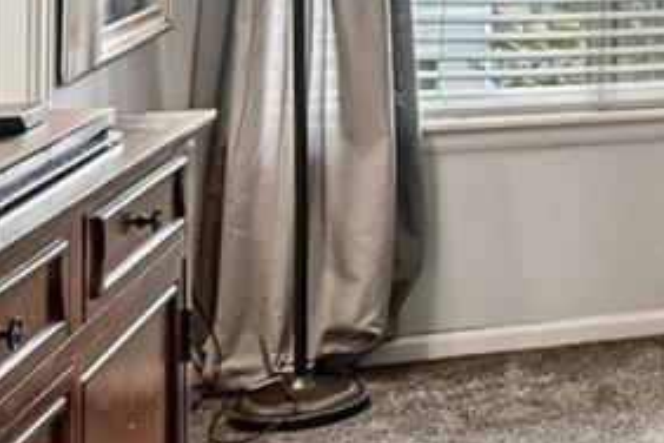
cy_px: -163
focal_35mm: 88
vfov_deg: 14.8
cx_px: 1352
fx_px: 1620
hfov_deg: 16.8
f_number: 10
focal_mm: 15.5
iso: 400
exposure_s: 1/8
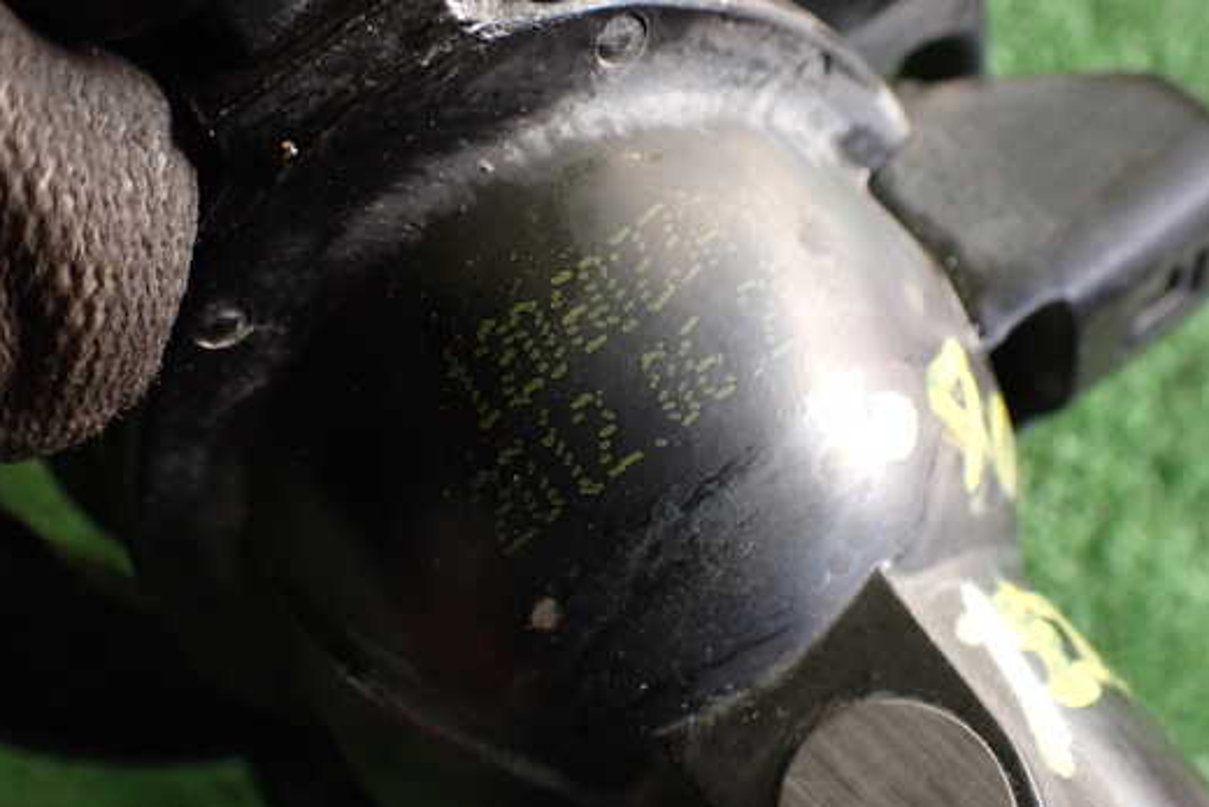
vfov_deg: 36.9
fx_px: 1209
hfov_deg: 53.1
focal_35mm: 36
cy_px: 374
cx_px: 616
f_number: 2.3
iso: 250
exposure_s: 1/125
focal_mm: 5.4
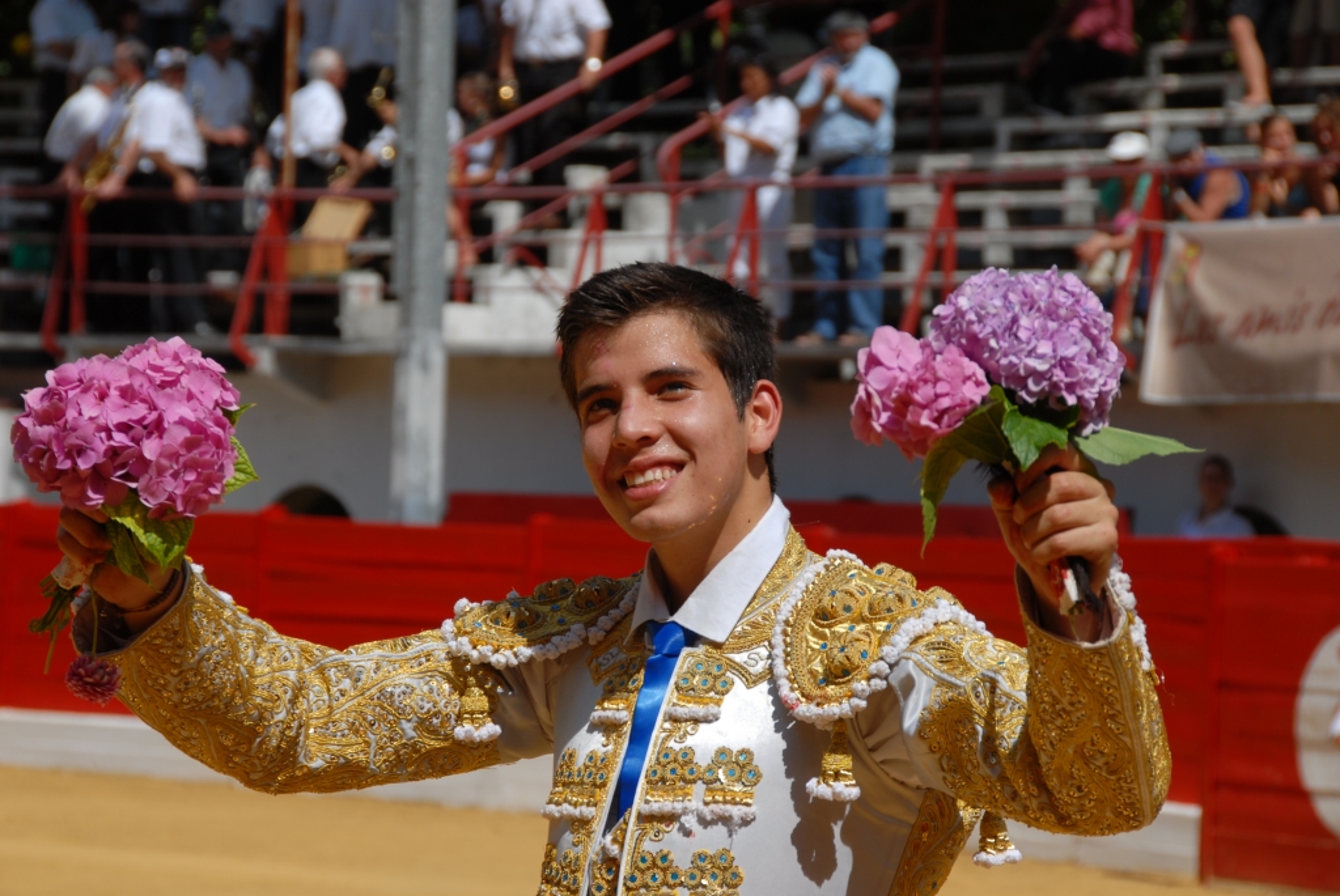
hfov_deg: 11.4
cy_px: 448
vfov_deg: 7.6
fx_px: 6707
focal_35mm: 180
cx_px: 670
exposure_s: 1/350
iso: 100
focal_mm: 120
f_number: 8
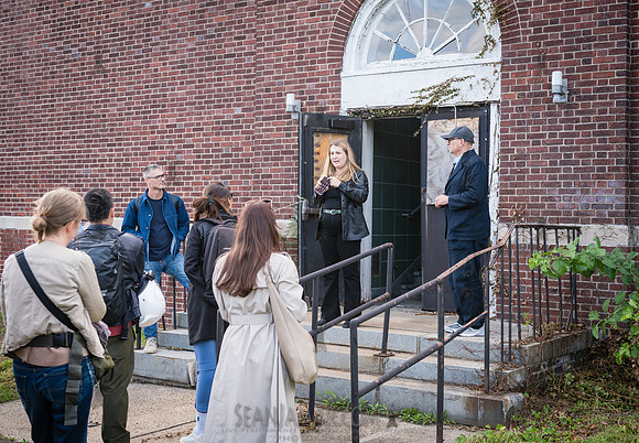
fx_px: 897
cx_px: 341
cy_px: 199
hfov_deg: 39.2
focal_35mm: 50
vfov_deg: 27.7
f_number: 4.5
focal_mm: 44
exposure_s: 1/160
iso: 250
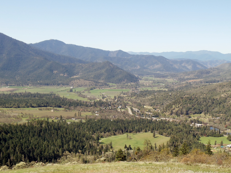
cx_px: 115
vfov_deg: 23.7
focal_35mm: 62
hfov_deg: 31.2
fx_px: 414
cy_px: 86
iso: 100
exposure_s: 1/160
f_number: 8.1
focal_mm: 8.3
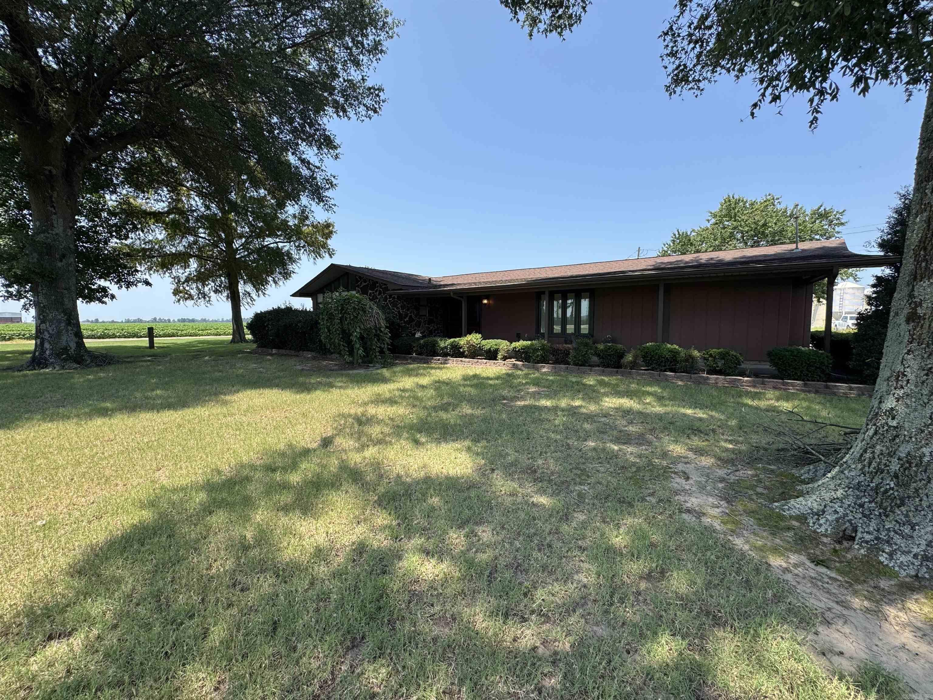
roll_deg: -1.1
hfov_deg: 102.1
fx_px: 377
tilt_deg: -4.4
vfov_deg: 85.7
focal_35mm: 14
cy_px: 350
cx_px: 466
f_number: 2.2
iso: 40
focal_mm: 2.22
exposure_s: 1/899
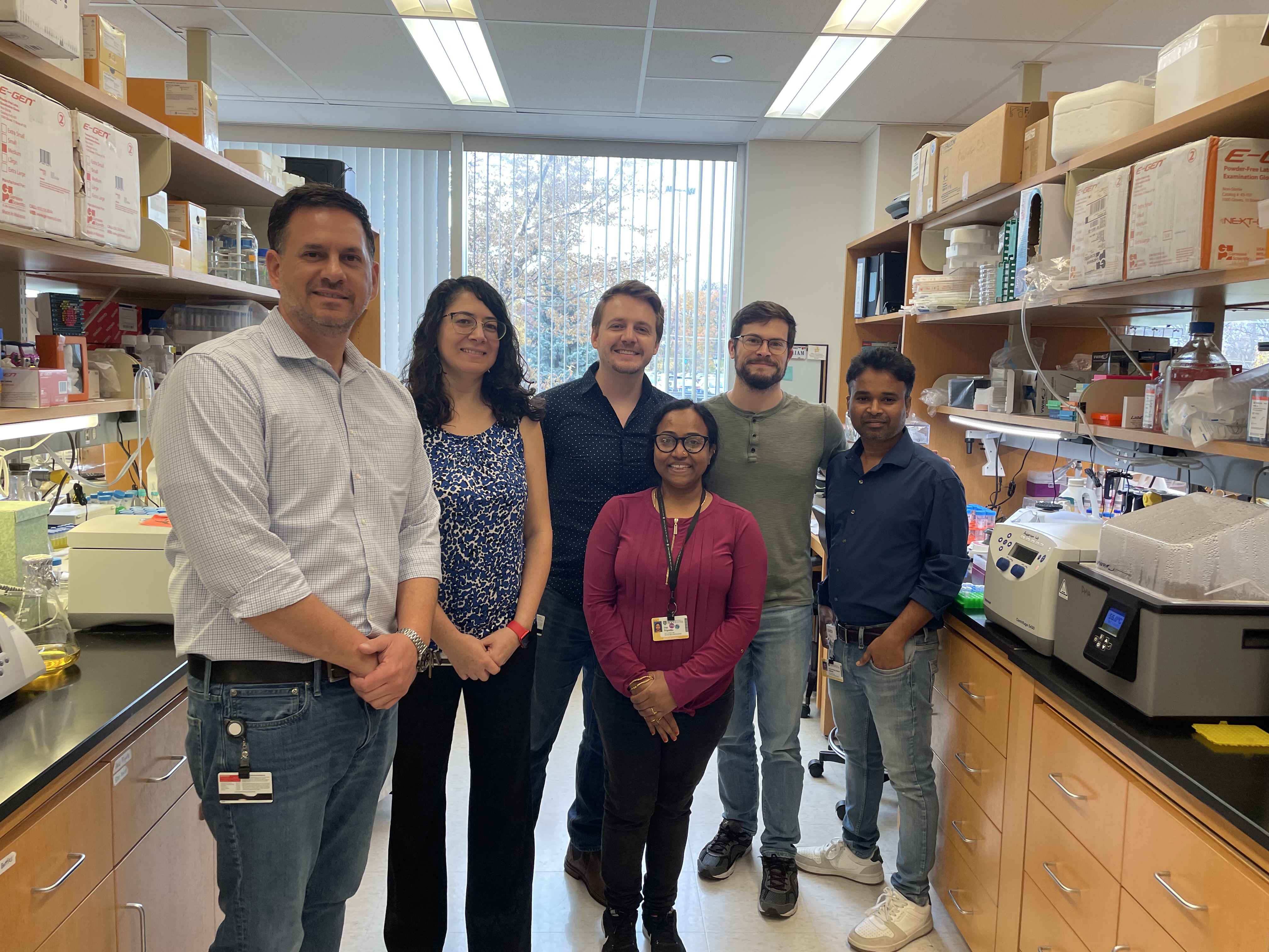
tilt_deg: -5.7
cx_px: 634
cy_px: 476
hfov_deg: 67.3
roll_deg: -0.6
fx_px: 953
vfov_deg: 53.1
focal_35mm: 26
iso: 100
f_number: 1.6
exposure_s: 1/120
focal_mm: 4.2
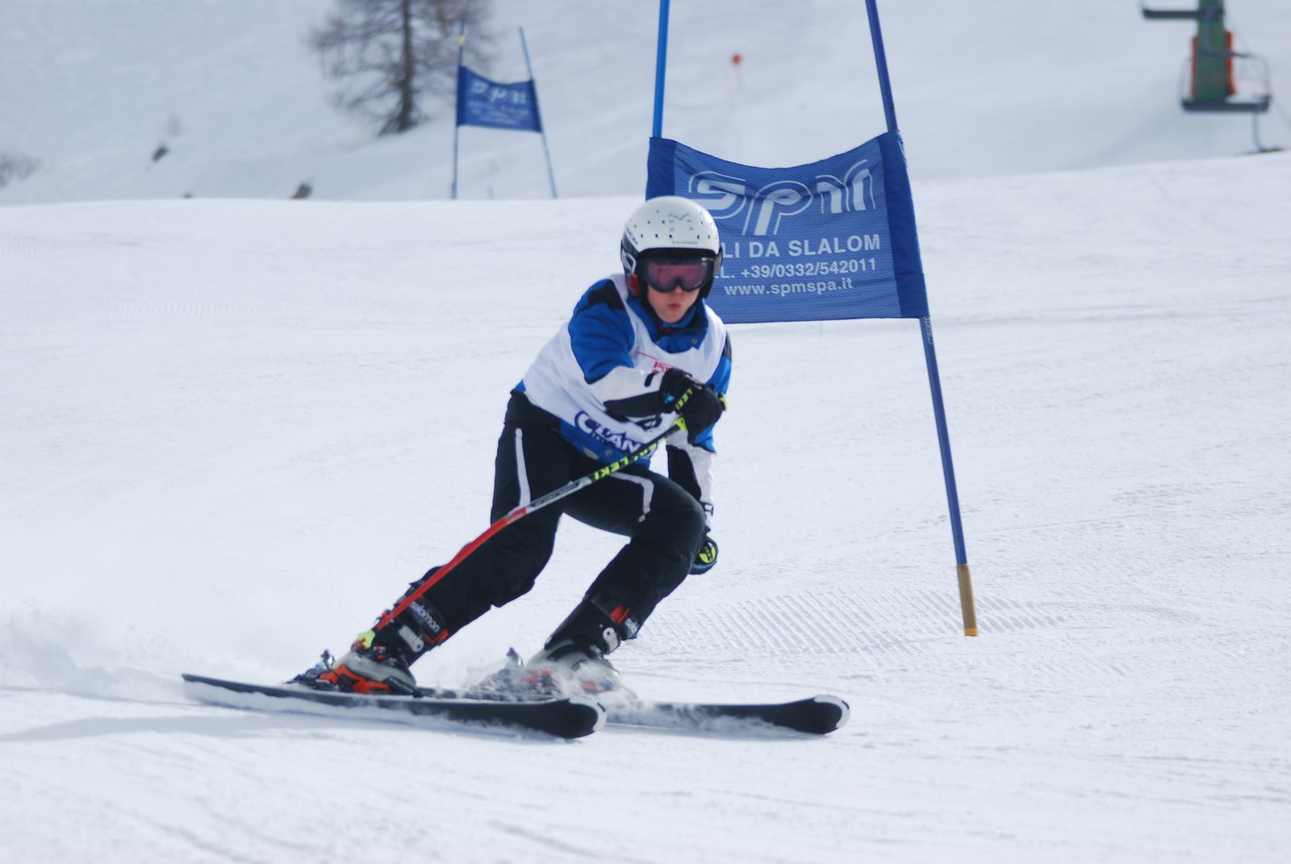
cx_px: 646
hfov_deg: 9.1
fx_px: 8078
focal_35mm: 225
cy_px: 432
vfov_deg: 6.1
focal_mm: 150
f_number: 5
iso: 100
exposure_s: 1/1250
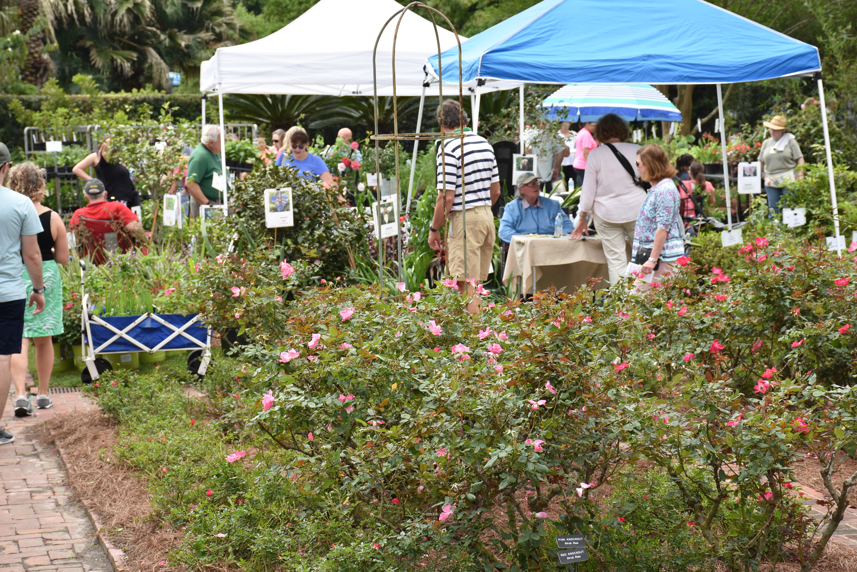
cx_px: 428
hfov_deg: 21.9
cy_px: 286
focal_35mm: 93
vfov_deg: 14.7
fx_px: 2214
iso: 200
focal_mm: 62
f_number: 8
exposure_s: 1/250
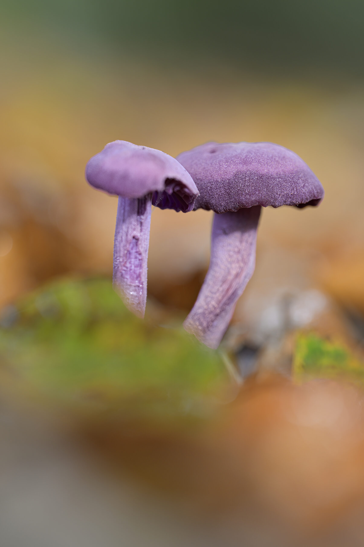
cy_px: 274
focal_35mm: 105
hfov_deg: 13.0
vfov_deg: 19.5
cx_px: 182
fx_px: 1592
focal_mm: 105
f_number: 5
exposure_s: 1/20
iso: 100
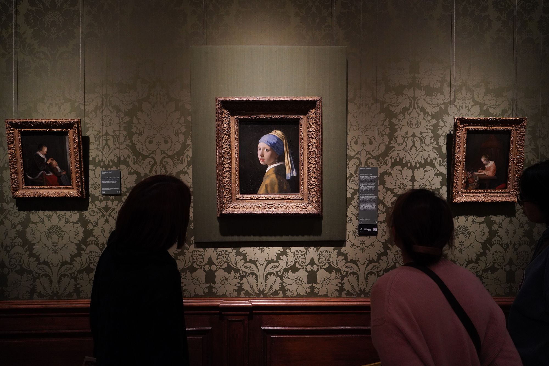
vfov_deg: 53.1
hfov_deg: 73.7
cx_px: 274
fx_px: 366
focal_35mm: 24
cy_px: 183
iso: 3200
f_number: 4
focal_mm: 24
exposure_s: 1/80
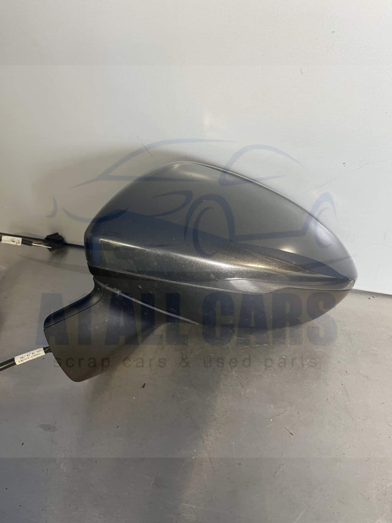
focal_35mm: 26
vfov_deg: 67.3
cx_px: 196
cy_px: 262
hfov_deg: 53.1
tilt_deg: -38.4
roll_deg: -0.3
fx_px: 393
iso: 160
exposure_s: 1/60
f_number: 1.6
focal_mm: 5.1
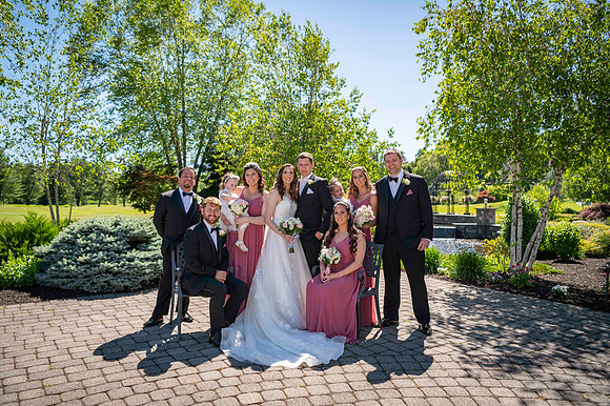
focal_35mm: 27
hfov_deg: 67.4
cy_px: 203
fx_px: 457
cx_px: 305
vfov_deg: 47.9
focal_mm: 27
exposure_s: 1/1600
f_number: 3.2
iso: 100
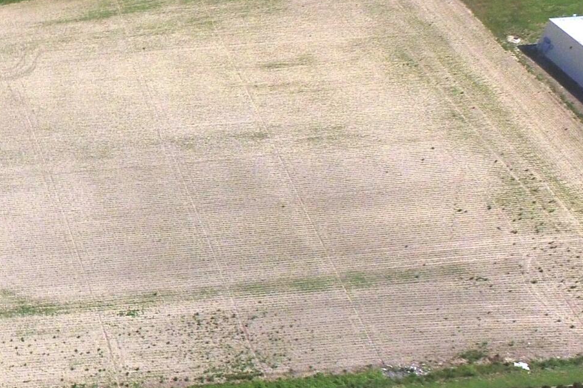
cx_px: -191
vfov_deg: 20.9
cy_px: 210
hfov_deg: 26.0
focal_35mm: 65
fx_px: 1053
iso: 100
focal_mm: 3.61
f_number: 2.8
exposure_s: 1/4098
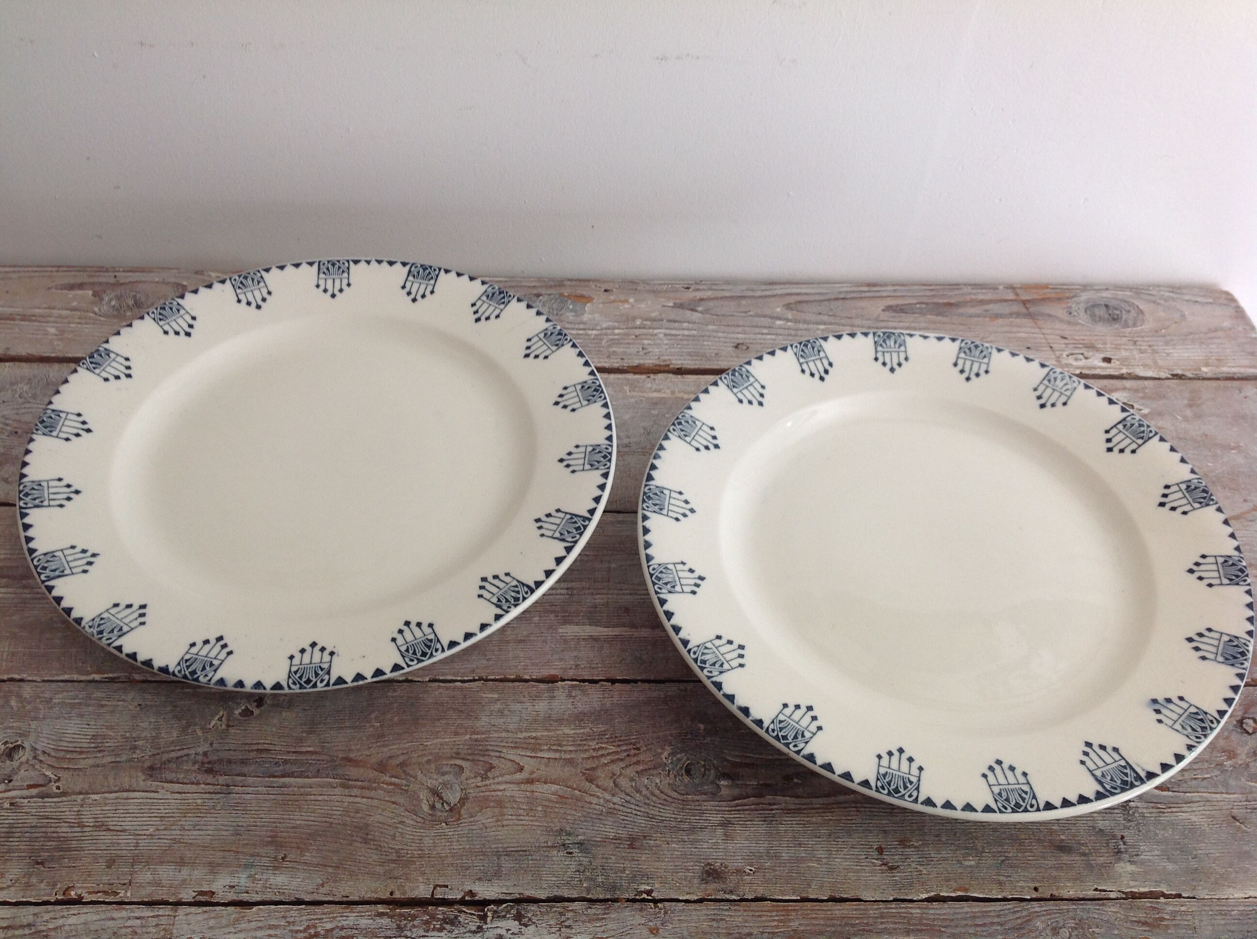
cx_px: 628
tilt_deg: -48.6
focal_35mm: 35
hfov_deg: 52.7
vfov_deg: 40.6
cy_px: 470
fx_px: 1269
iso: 50
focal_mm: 4.28
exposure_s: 1/30
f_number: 2.4
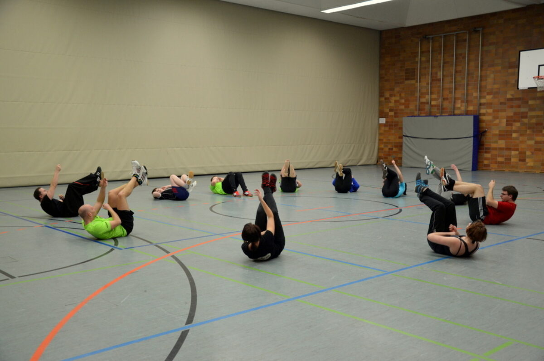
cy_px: 180
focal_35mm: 39
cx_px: 272
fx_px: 588
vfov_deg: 34.1
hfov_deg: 49.6
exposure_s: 1/60
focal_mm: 26
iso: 400
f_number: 4
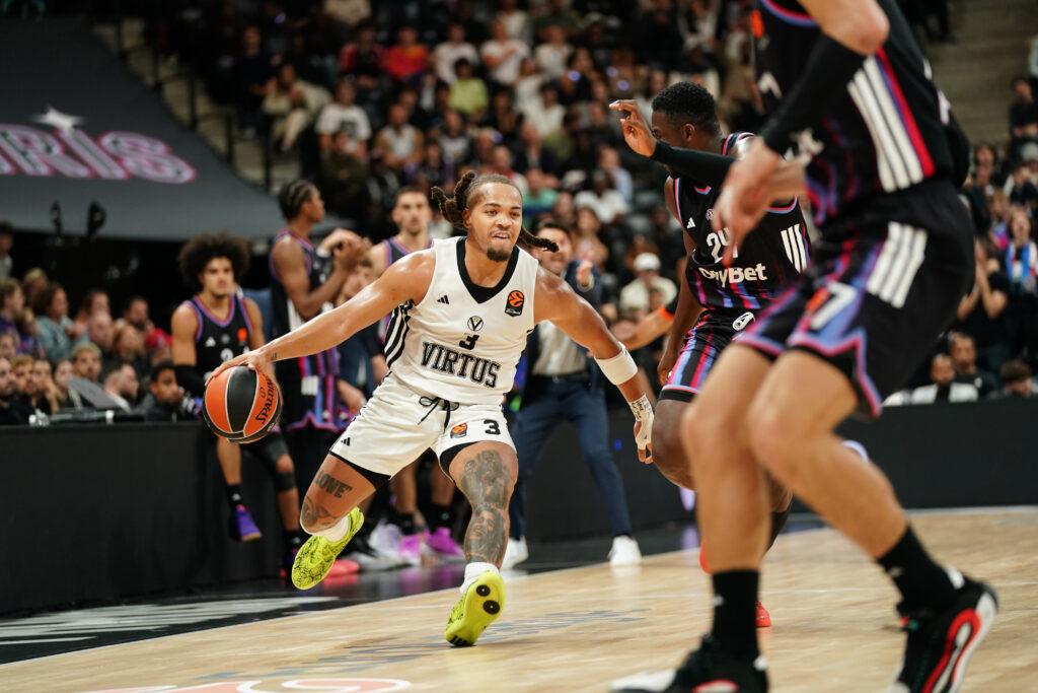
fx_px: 4325
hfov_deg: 13.7
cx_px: 519
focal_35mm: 150
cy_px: 346
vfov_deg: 9.2
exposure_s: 1/1250
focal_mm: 150
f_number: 2.8
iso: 2000
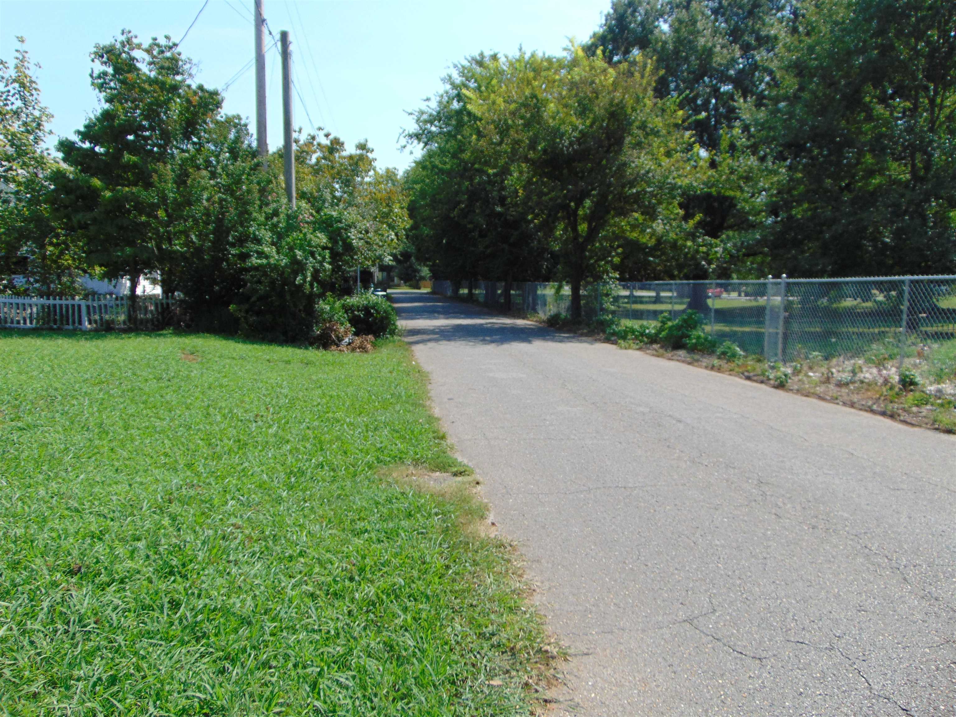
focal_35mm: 25
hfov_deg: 69.4
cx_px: 478
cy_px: 358
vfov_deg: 54.9
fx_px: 690
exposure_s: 1/800
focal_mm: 4.5
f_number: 3
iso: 80
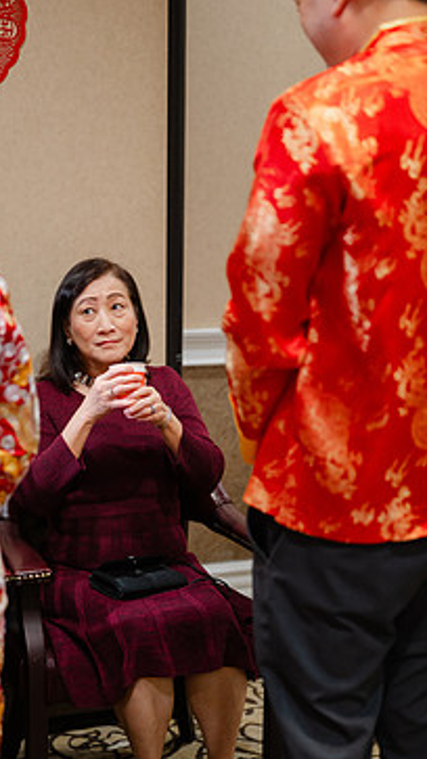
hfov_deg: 18.4
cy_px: 452
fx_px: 1309
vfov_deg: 32.3
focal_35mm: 65
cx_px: 121
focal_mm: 50
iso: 640
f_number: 1.8
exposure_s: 1/125
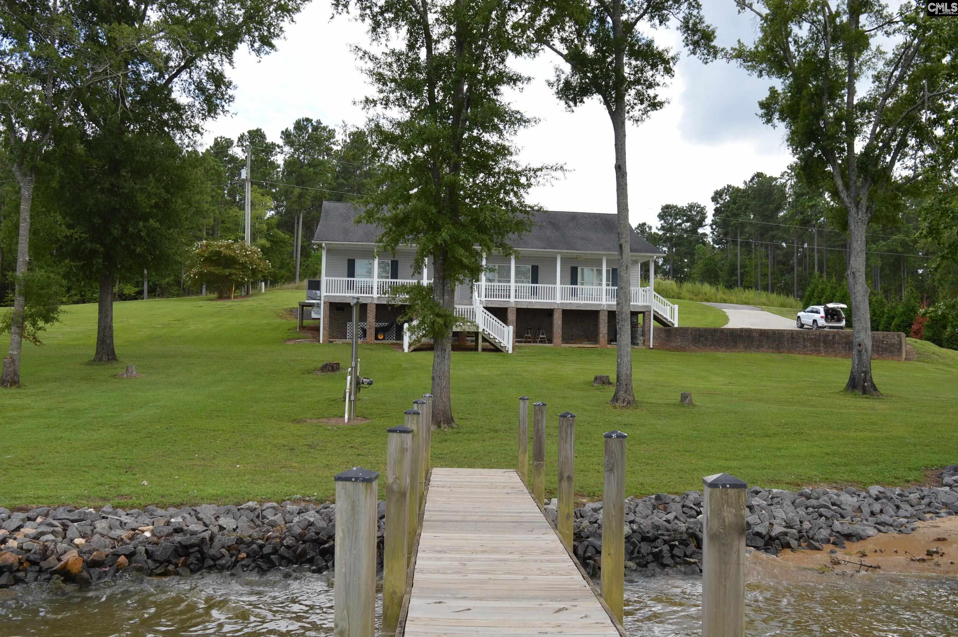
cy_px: 318
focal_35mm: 33
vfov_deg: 39.9
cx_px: 479
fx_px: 877
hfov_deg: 57.3
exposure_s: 1/200
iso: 100
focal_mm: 22
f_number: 7.1
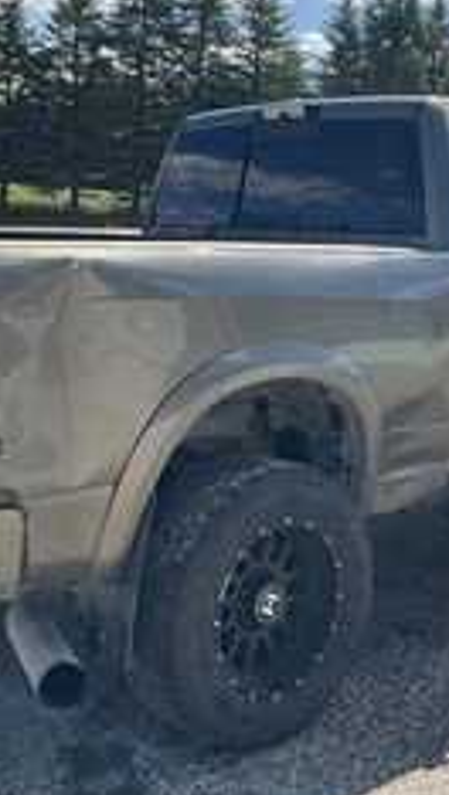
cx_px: 242
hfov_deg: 22.3
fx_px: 1140
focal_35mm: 54
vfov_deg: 38.5
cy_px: 370
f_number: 1.8
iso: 25
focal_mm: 3
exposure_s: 1/912
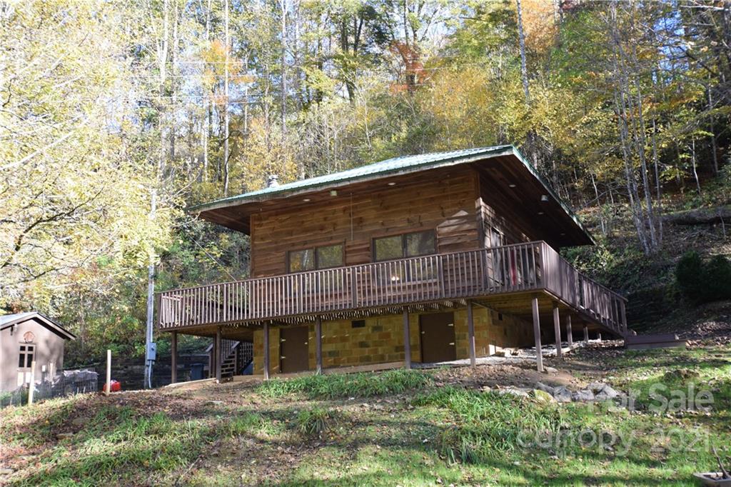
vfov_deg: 36.8
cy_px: 244
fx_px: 731
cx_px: 366
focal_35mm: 36
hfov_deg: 53.1
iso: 400
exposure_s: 1/125
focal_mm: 24
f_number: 5.6
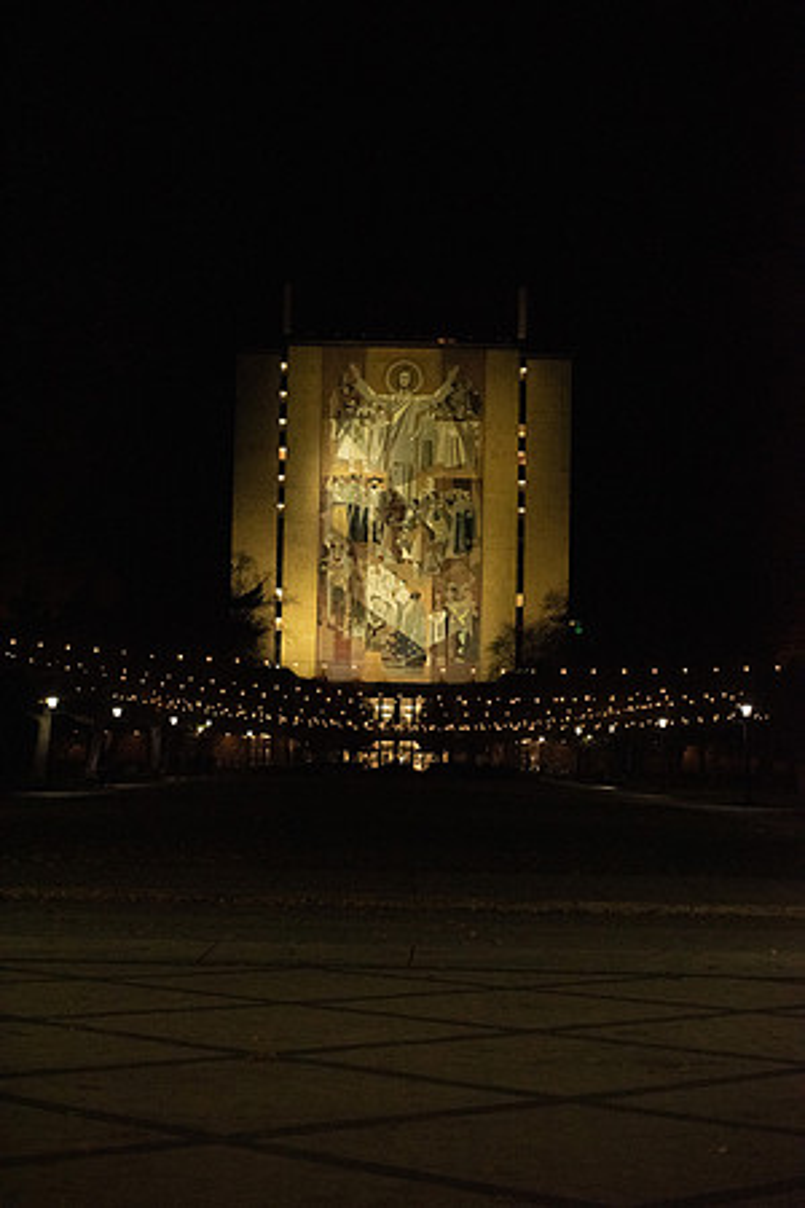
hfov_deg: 19.5
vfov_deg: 28.8
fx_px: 2348
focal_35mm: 70
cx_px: 402
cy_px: 604
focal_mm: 70
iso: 6400
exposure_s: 1/500
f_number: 4
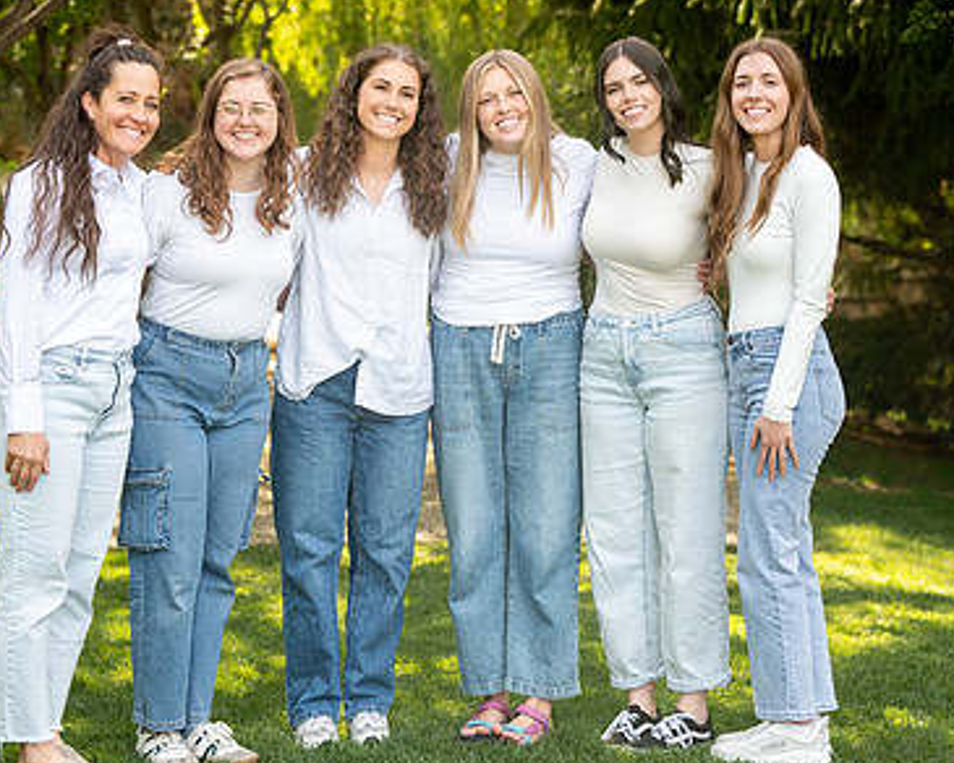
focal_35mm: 109
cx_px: 391
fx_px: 3078
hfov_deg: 17.6
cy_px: 366
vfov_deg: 14.1
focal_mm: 72
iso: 320
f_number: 5
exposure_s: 1/250
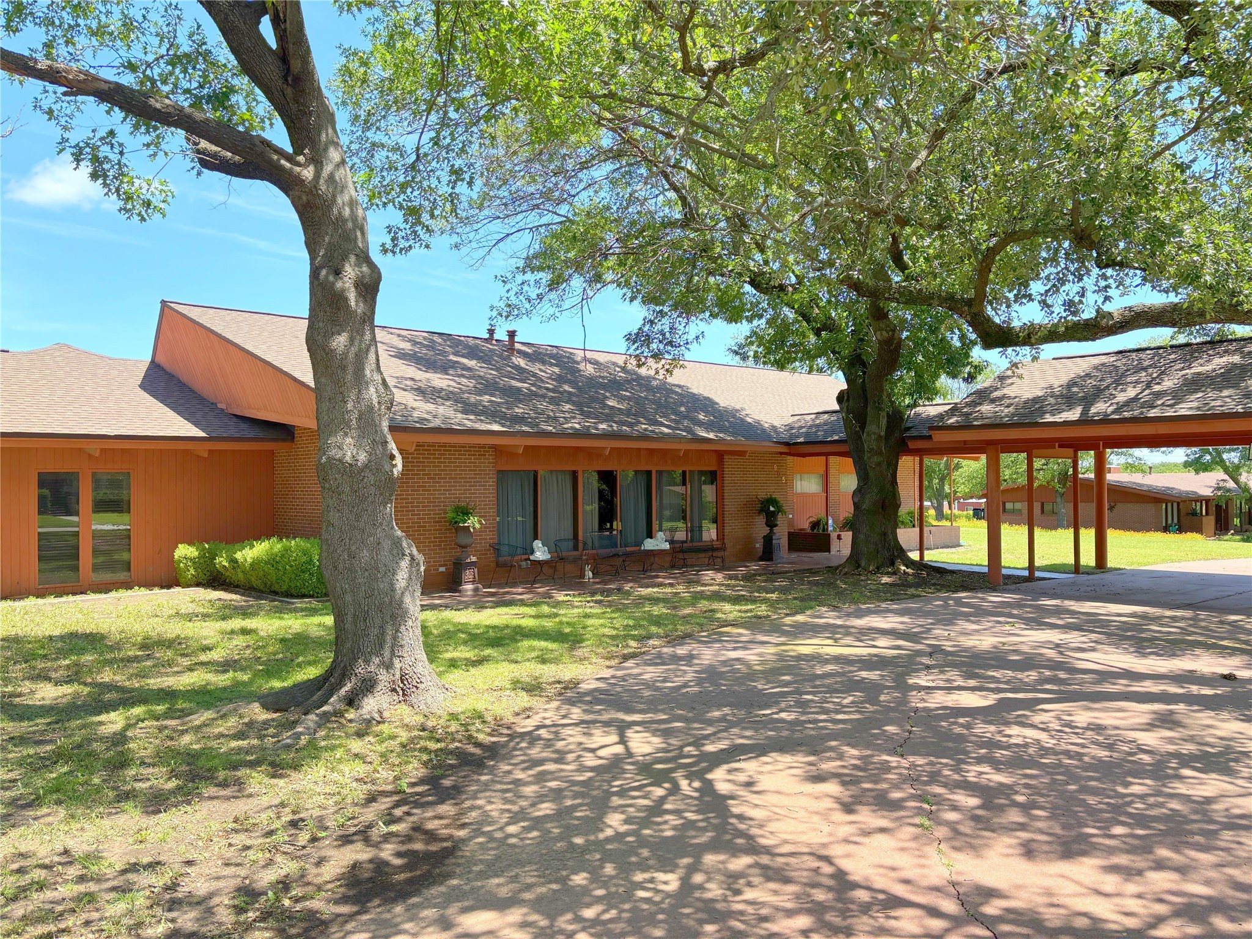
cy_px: 470
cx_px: 626
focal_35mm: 26
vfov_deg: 53.1
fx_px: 940
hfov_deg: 67.3
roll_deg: +0.1
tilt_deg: +0.2
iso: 50
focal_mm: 5.96
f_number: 1.6
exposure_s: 1/811
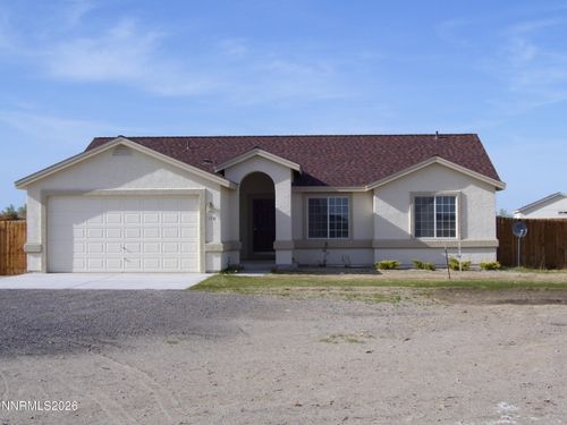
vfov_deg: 25.7
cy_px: 212
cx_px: 284
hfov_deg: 33.8
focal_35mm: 57
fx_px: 934
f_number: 5.6
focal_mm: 9.4
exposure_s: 1/500
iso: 80
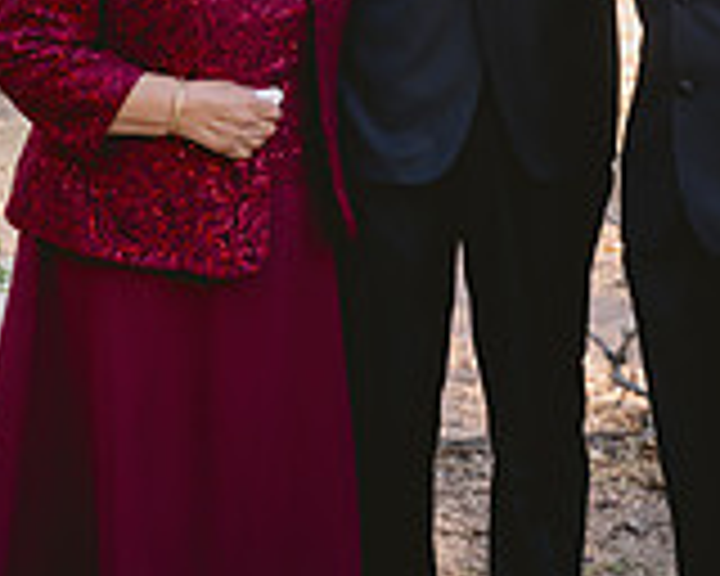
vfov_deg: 10.2
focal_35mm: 150
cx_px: 466
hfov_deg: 12.8
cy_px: 50
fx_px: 3196
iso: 100
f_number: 3.5
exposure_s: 1/125
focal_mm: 57
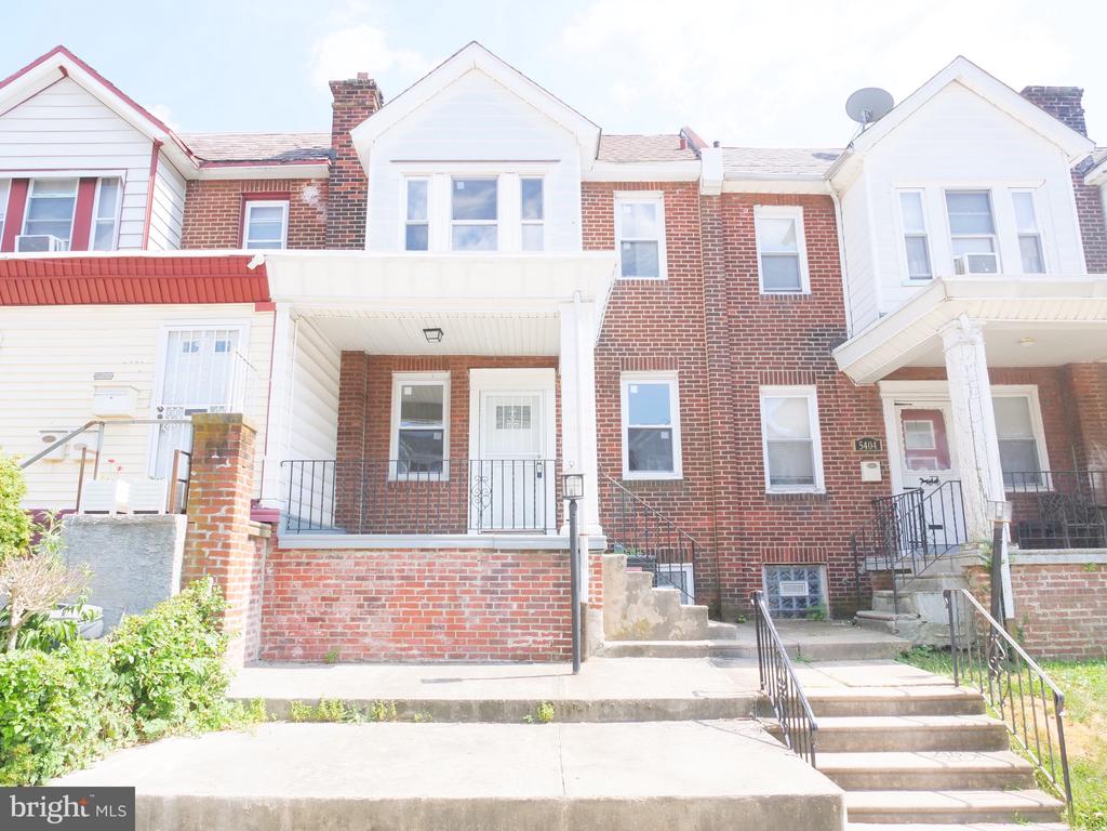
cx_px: 554
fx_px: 768
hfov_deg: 71.6
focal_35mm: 24
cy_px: 416
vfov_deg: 56.8
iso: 200
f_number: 5.6
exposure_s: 1/500
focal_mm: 12
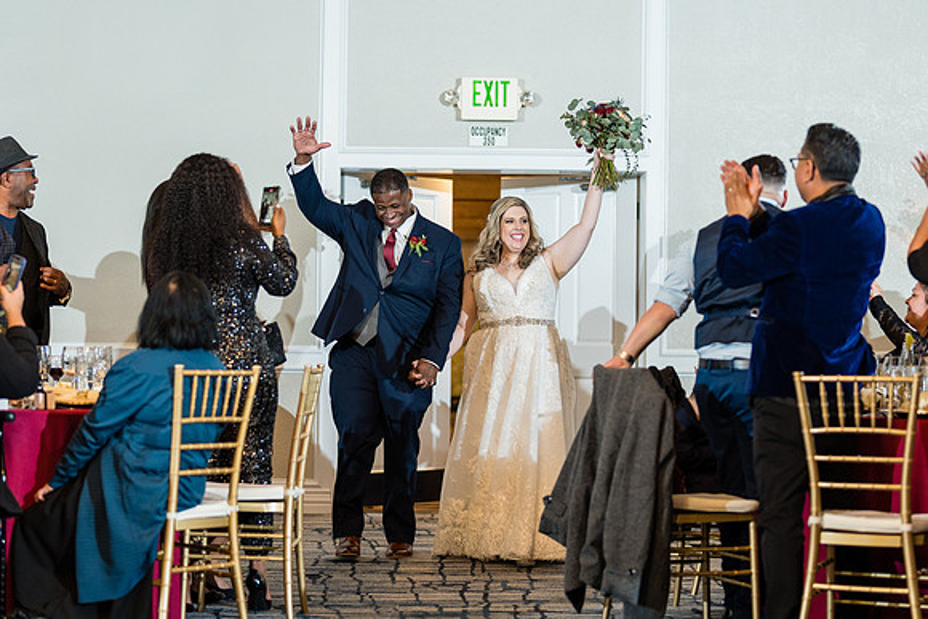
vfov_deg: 18.2
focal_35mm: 75
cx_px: 464
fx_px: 1934
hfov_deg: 27.0
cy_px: 310
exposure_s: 1/250
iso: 500
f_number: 1.2
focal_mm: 50
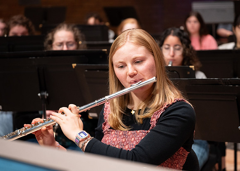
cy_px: 75
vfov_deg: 17.3
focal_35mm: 82
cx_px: 145
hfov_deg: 24.1
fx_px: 562
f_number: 2.8
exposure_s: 1/320
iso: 640
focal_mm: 70
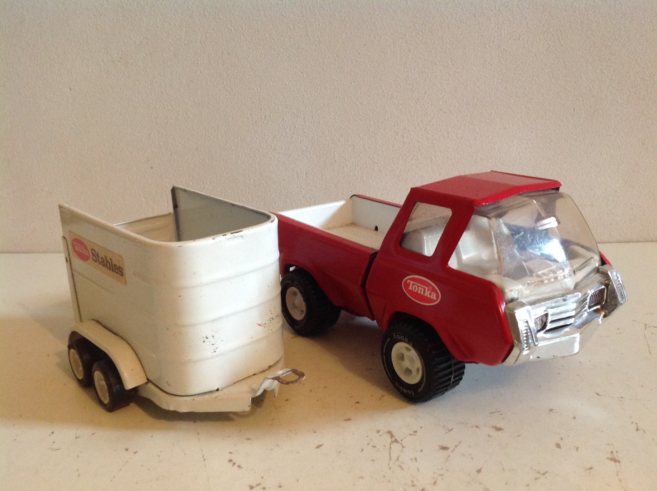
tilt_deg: -16.3
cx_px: 328
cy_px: 246
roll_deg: +1.2
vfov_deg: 40.6
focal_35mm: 35
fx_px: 663
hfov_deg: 52.7
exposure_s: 1/15
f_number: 2.4
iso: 250
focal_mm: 4.28
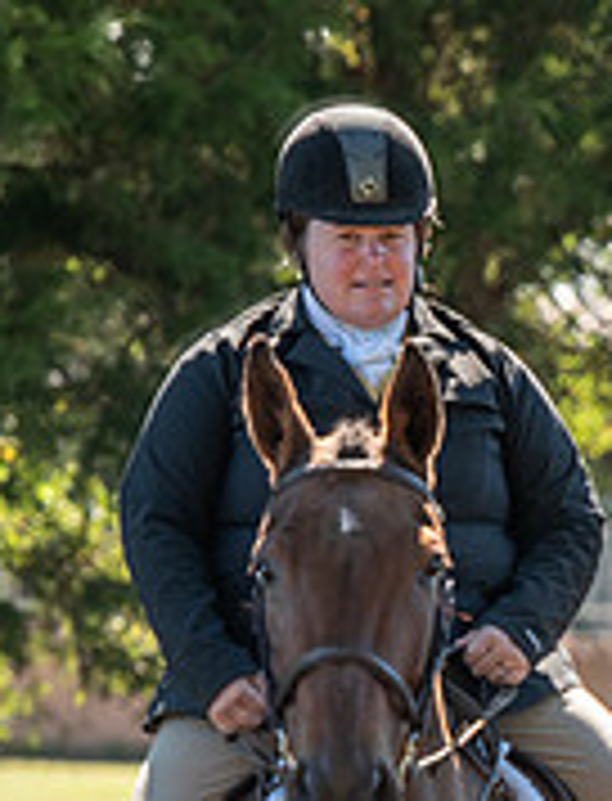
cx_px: 1017
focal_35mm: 524
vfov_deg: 3.8
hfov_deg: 2.9
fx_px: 12207
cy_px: 904
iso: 280
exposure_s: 1/320
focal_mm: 145
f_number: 4
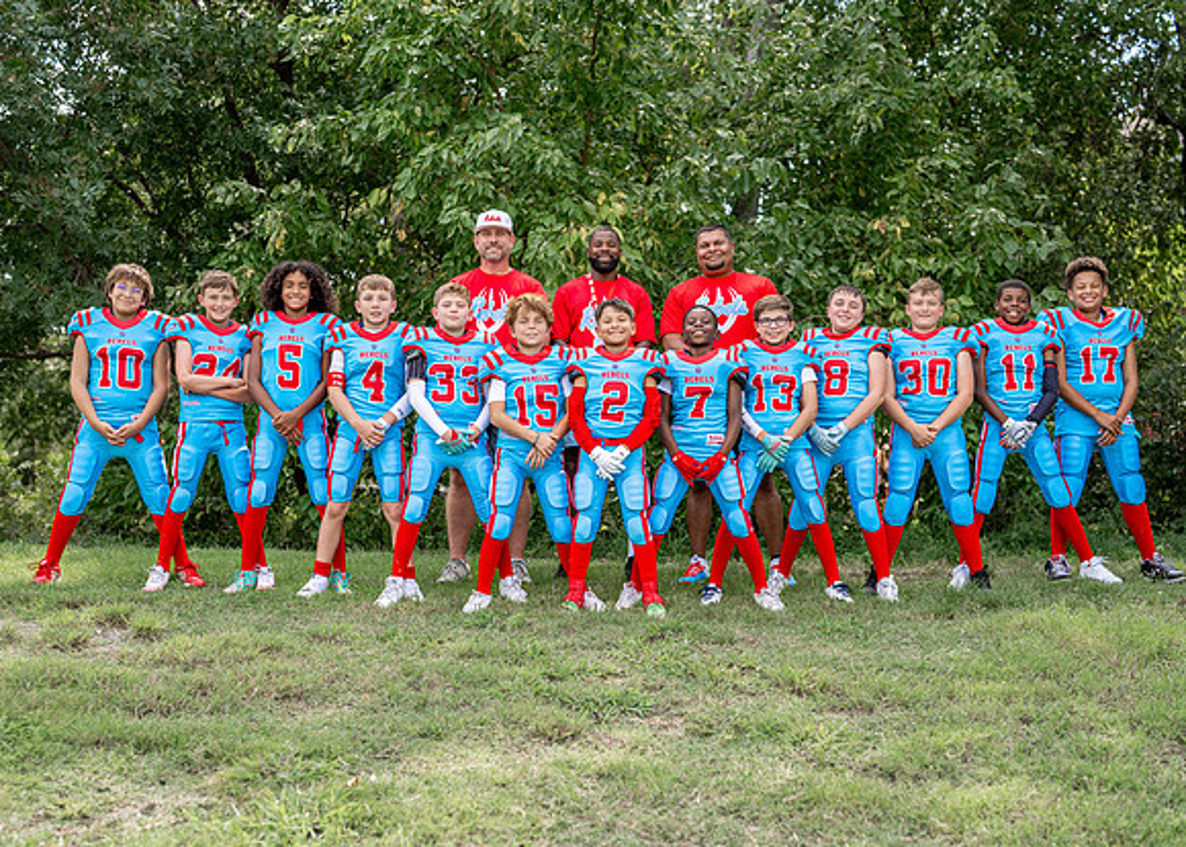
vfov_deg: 25.3
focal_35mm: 56
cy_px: 449
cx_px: 600
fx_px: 1887
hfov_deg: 34.9
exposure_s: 1/800
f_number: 2.5
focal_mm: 50
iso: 100
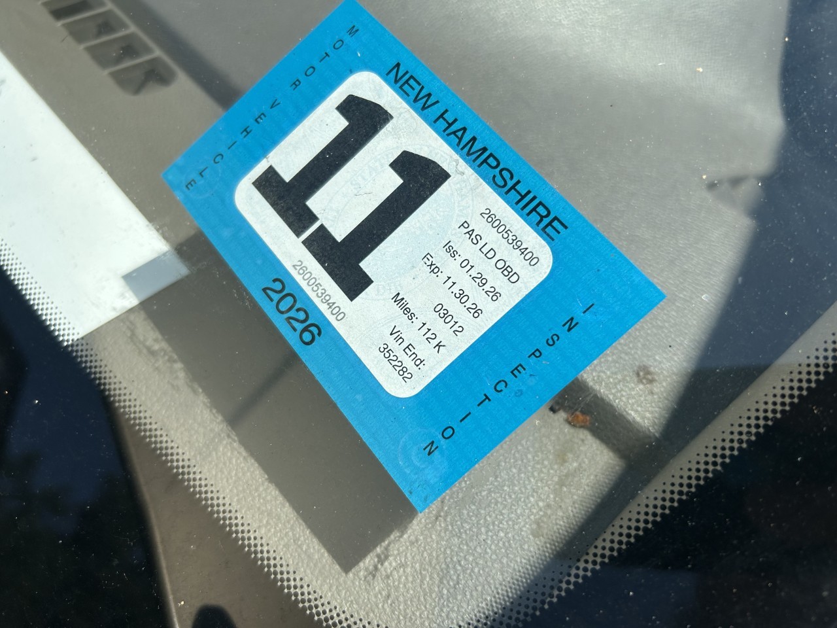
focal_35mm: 26
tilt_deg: -51.3
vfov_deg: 53.1
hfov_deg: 67.3
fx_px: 629
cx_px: 418
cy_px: 314
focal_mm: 5.7
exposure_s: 1/4444
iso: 50
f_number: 1.5
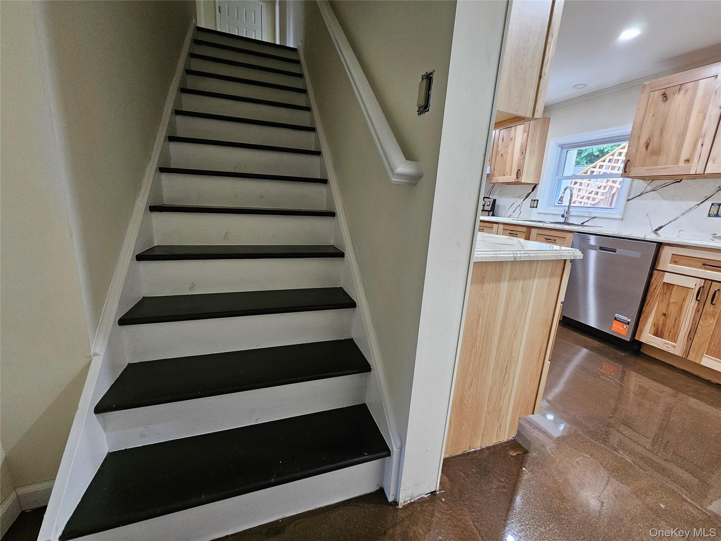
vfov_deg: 89.9
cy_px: 270
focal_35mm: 13
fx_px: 271
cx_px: 360
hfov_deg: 106.2
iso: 320
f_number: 2.2
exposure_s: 1/40
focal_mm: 2.2
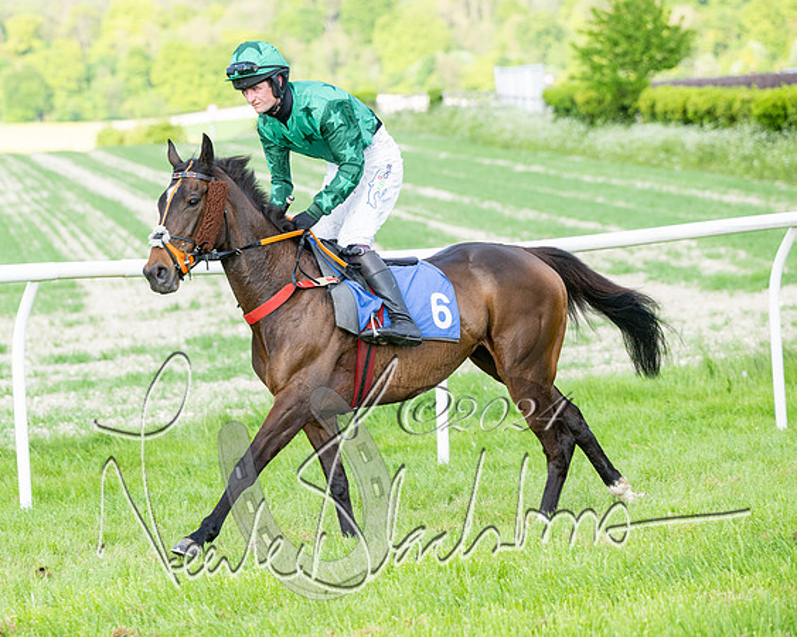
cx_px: 293
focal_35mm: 173
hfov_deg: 11.2
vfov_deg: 9.0
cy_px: 271
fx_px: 4068
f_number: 4
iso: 400
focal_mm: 125
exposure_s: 1/1250
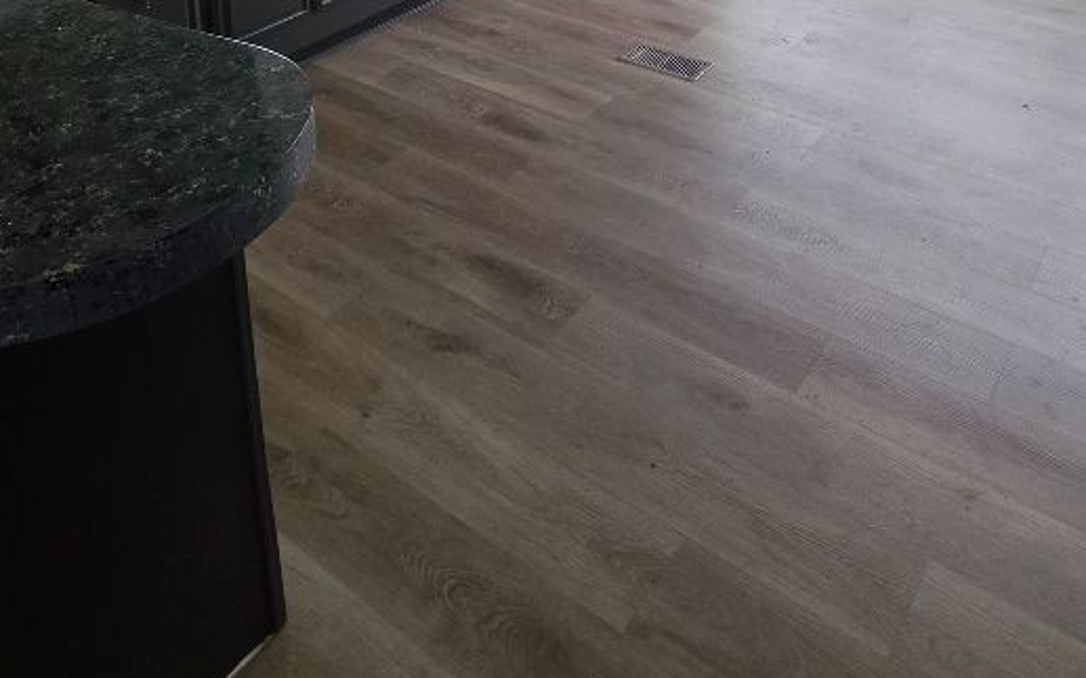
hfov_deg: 59.3
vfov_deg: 31.4
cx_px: 634
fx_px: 947
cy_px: -181
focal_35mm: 32
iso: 25
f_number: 1.9
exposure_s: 1/120
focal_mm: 2.2
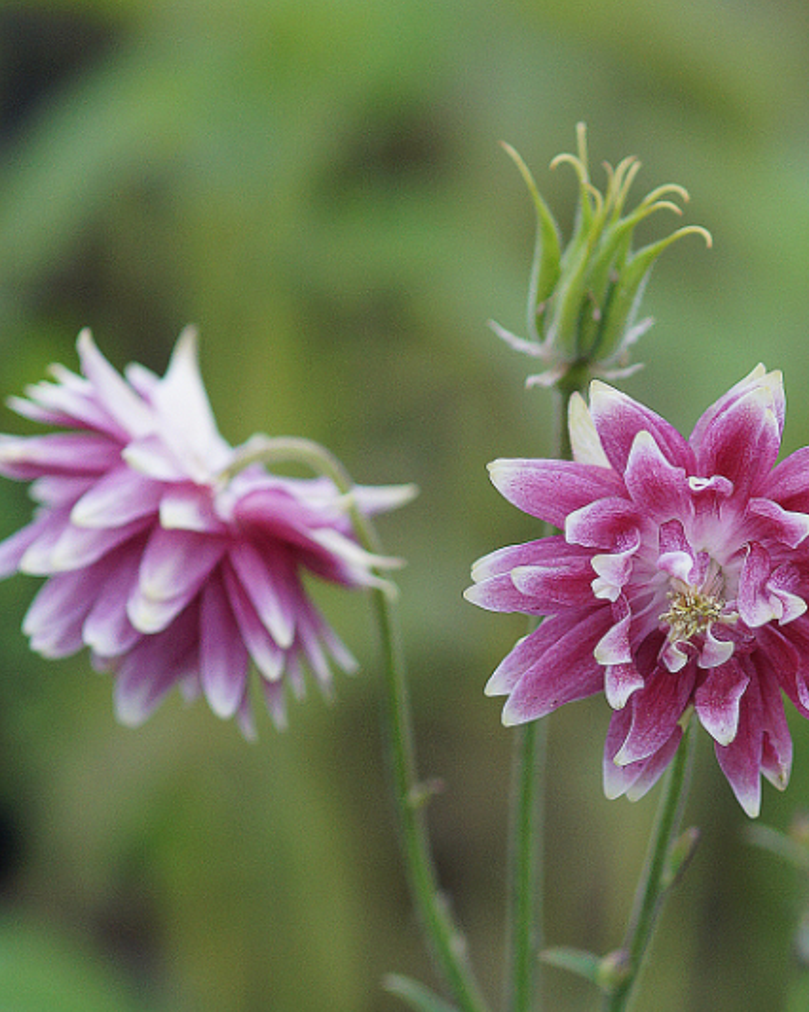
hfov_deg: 4.9
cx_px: 611
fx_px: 9493
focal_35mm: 317
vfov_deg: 6.1
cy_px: 1086
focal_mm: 100
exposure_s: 1/160
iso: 250
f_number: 4
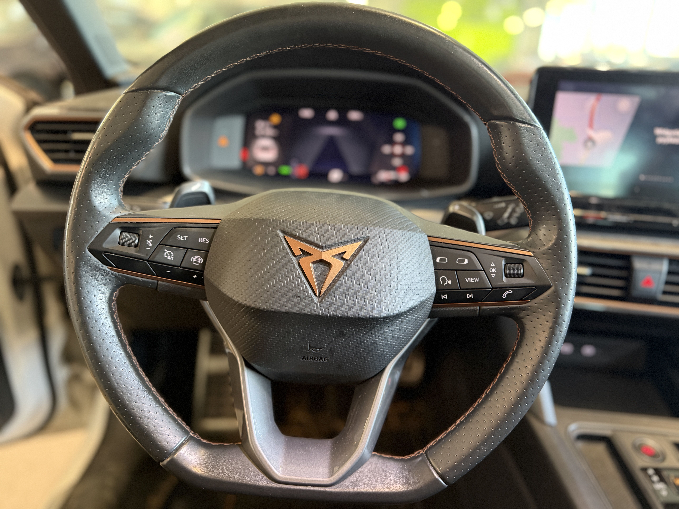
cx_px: 340
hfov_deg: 71.6
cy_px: 254
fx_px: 471
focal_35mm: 24
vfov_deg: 56.8
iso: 640
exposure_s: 1/56
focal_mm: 6.76
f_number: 1.78
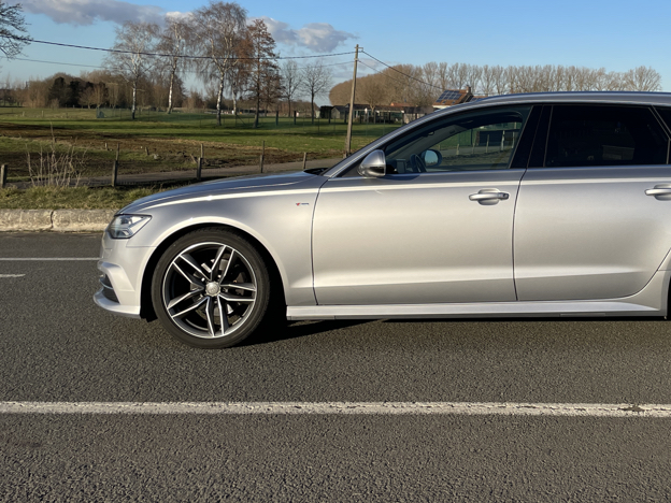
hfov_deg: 43.3
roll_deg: -1.9
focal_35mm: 42
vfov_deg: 33.9
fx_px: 814
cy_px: 152
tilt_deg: -1.8
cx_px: 508
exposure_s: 1/3401
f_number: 1.6
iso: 32
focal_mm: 4.2
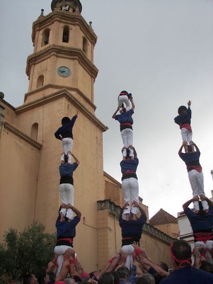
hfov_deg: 39.7
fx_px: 295
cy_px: 142
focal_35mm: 36
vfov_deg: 51.4
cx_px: 106
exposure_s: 1/125
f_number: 2.8
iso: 50
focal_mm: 6
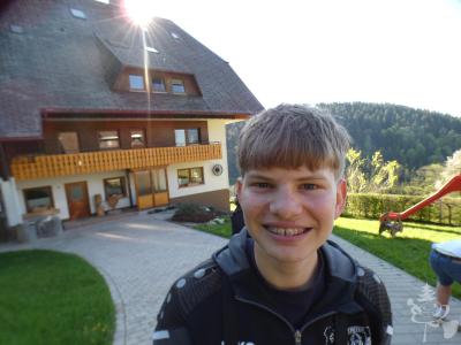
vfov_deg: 66.0
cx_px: 230
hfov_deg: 81.7
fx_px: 266
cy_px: 172
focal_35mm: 20
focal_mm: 3.6
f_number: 2.8
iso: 80
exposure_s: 1/200
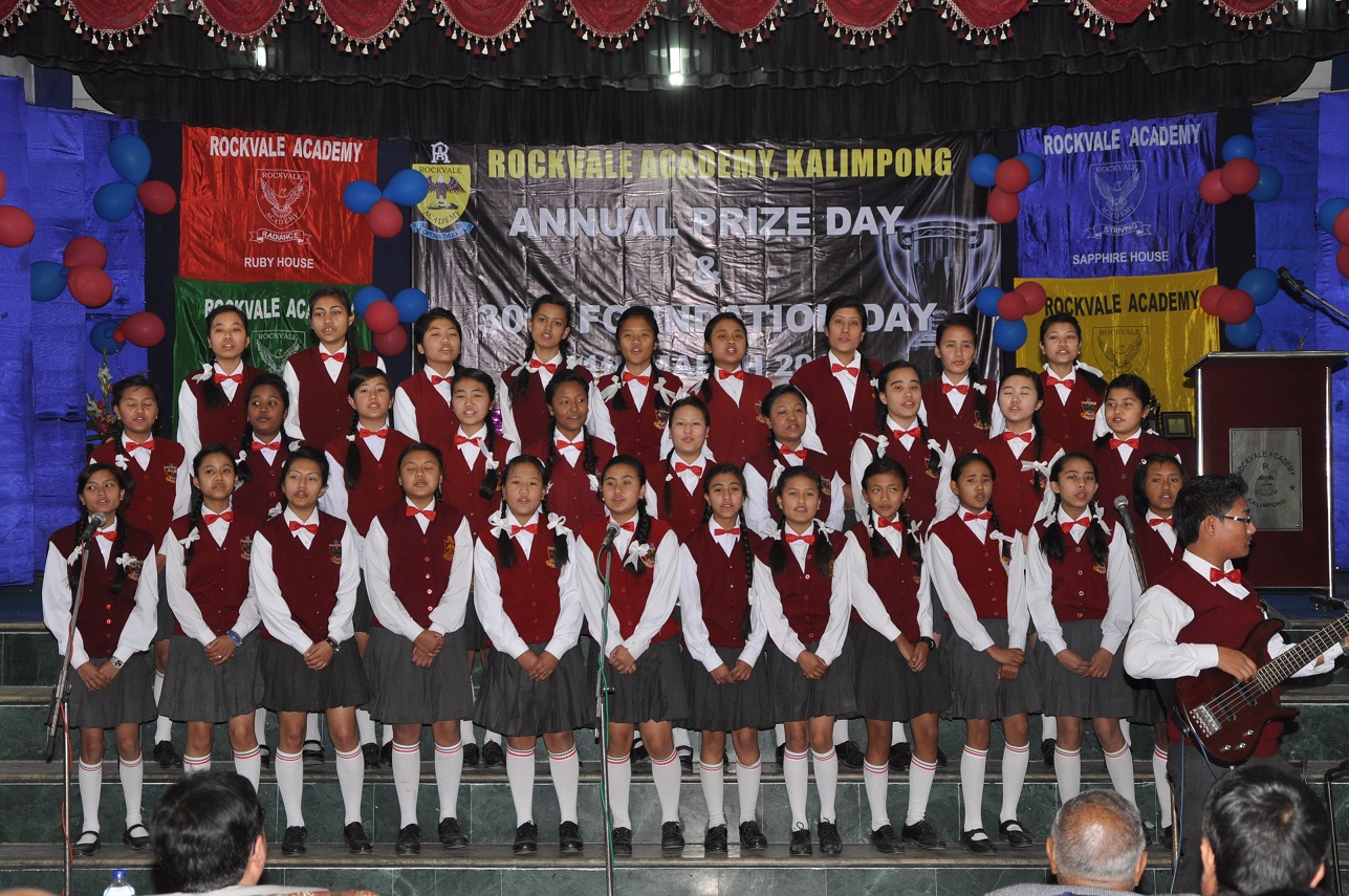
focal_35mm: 63
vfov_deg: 21.5
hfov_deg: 31.9
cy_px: 448
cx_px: 674
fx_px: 2358
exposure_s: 1/60
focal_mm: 42
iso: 400
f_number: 4.8
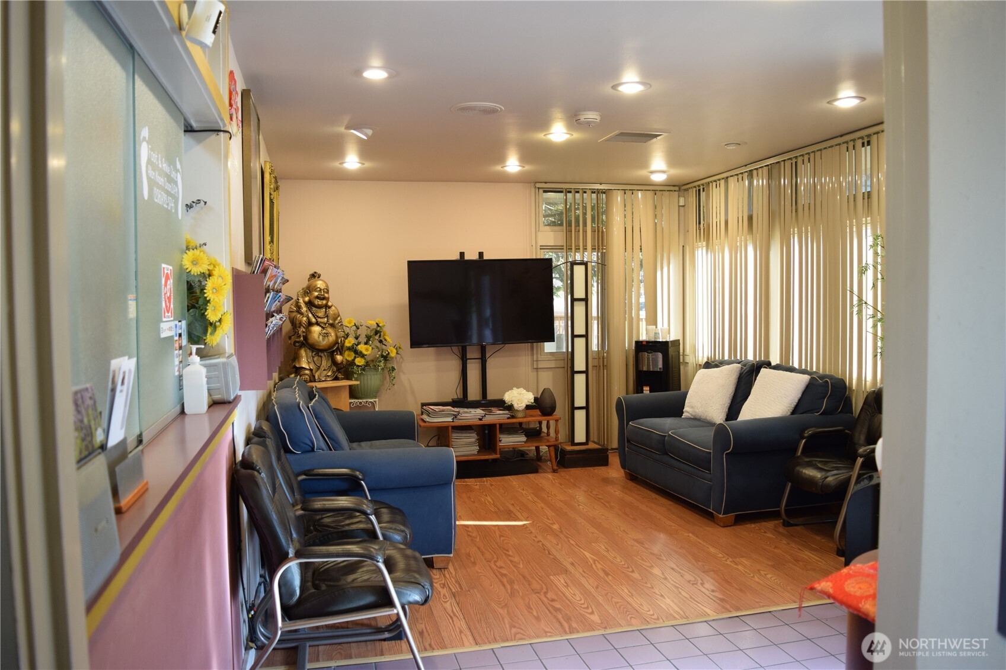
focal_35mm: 27
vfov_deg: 47.9
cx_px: 503
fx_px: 754
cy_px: 335
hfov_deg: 67.4
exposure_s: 1/60
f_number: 4
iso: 640
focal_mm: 18
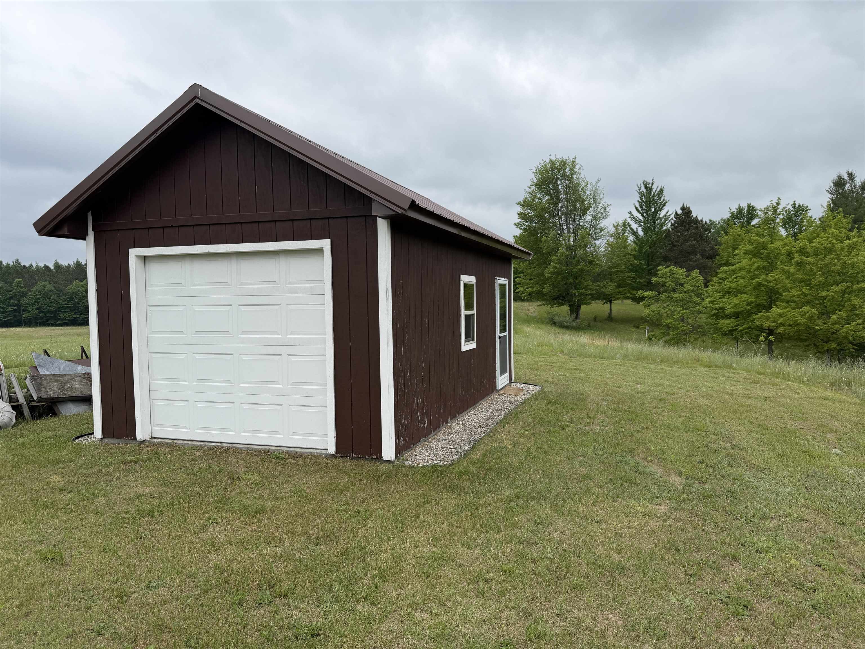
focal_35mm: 24
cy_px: 324
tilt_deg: -3.0
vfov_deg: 56.8
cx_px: 432
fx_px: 600
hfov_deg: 71.6
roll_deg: +1.1
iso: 80
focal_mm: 6.76
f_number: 1.78
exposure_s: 1/3021
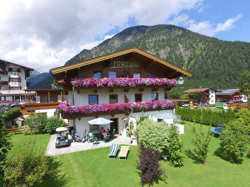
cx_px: 125
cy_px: 94
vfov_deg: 66.0
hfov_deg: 81.7
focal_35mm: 20
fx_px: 144
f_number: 2.8
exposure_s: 1/686
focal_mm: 3.61
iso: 100
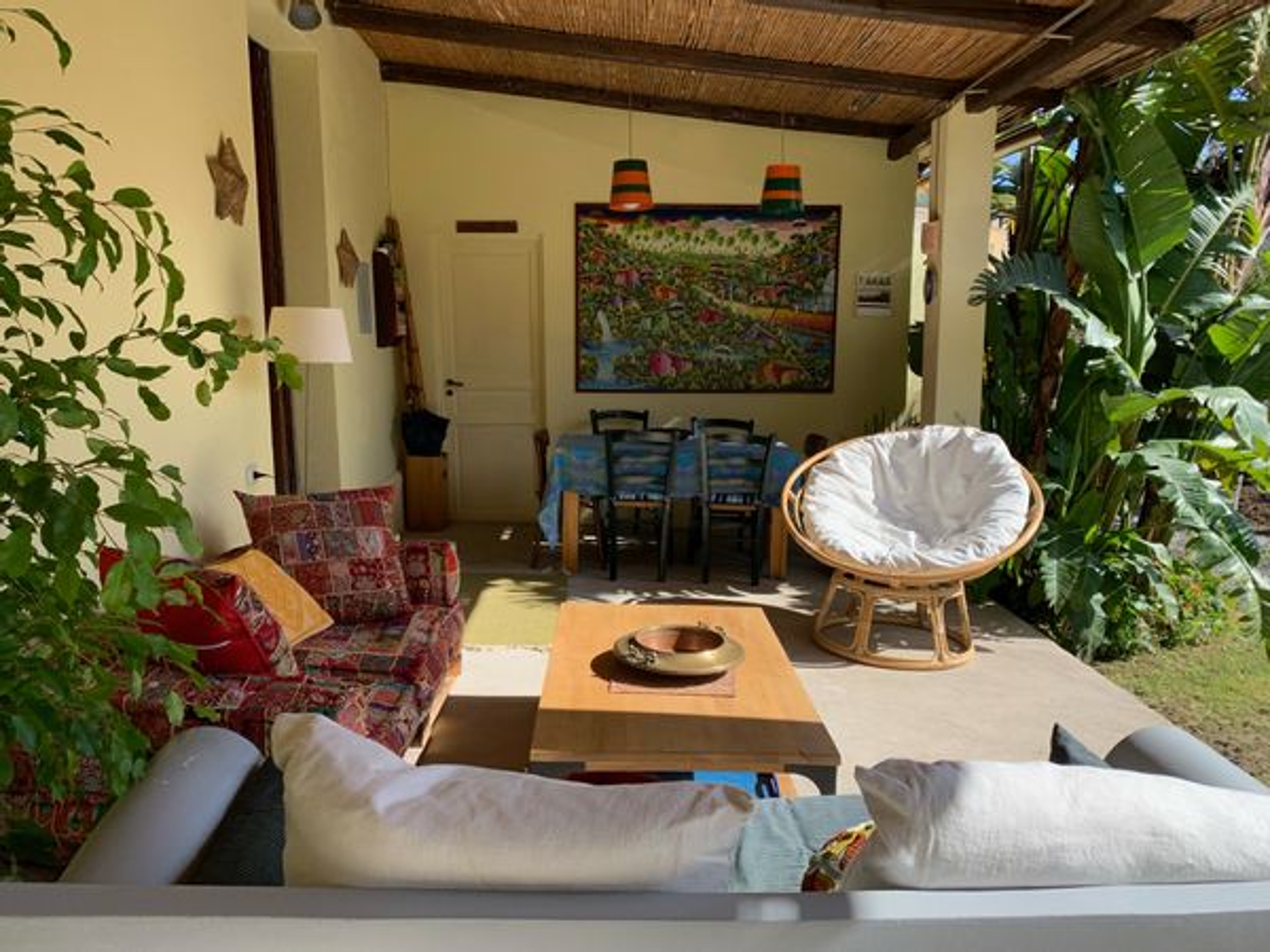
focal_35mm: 26
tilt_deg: -7.8
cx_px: 635
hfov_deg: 67.3
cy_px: 476
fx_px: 954
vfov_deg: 53.1
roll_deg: +1.7
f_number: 1.8
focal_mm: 4.25
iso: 25
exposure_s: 1/669
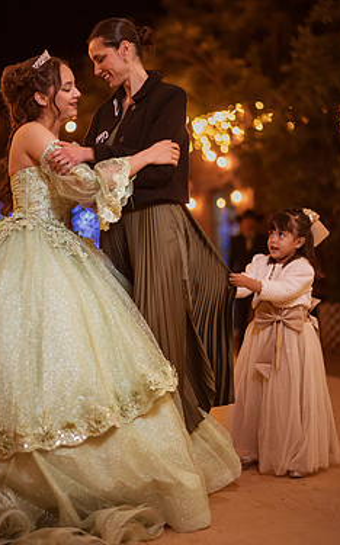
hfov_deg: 18.3
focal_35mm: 71
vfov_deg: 29.0
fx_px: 1054
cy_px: 244
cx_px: 132
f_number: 1.4
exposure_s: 1/320
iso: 3200
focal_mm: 58
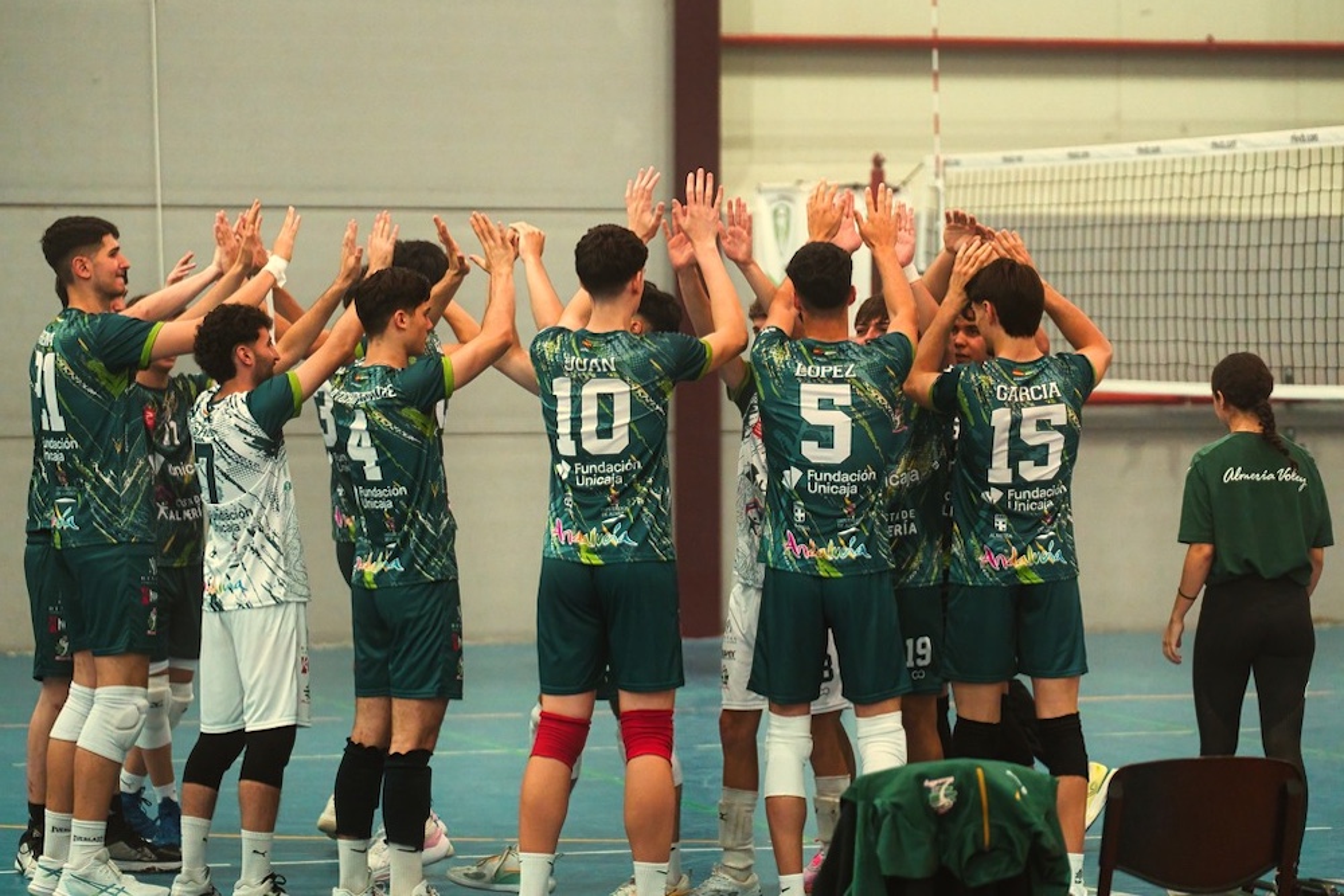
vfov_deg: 11.4
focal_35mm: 120
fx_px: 4480
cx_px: 672
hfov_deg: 17.1
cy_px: 448
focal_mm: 120
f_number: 2.8
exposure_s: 1/1000
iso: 8000
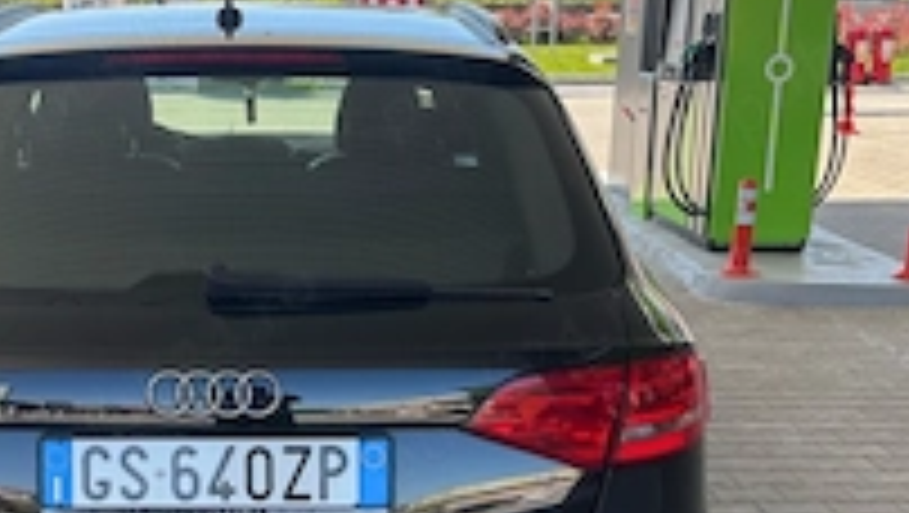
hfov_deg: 36.6
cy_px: 432
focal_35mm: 56
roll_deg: -0.2
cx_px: 261
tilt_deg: -16.9
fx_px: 1351
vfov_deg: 21.2
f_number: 1.6
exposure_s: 1/539
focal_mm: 5.96
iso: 50
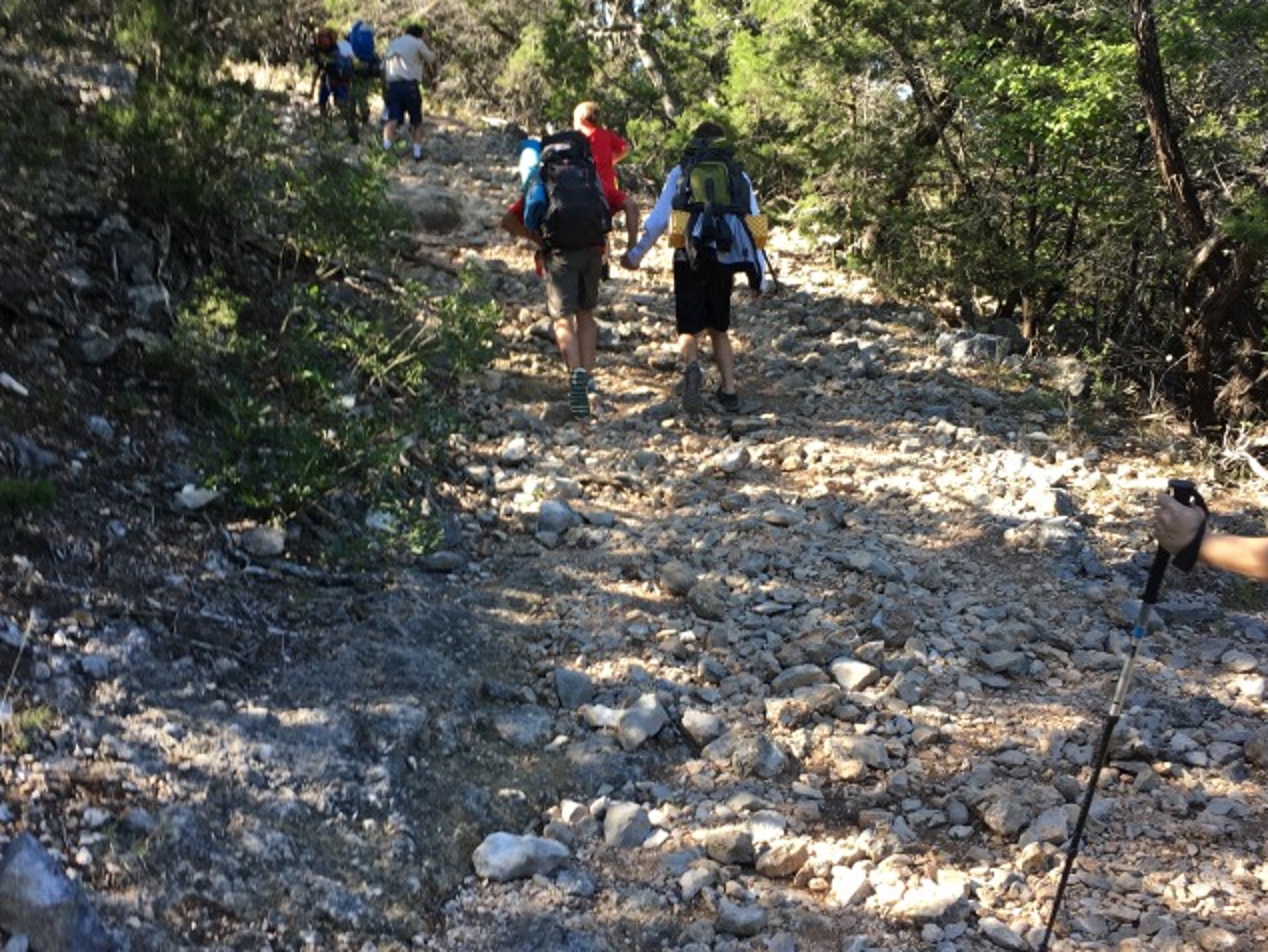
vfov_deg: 36.8
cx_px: 632
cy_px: 445
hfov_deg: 47.8
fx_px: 1429
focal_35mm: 39
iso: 25
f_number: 2.2
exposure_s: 1/125
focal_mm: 4.15
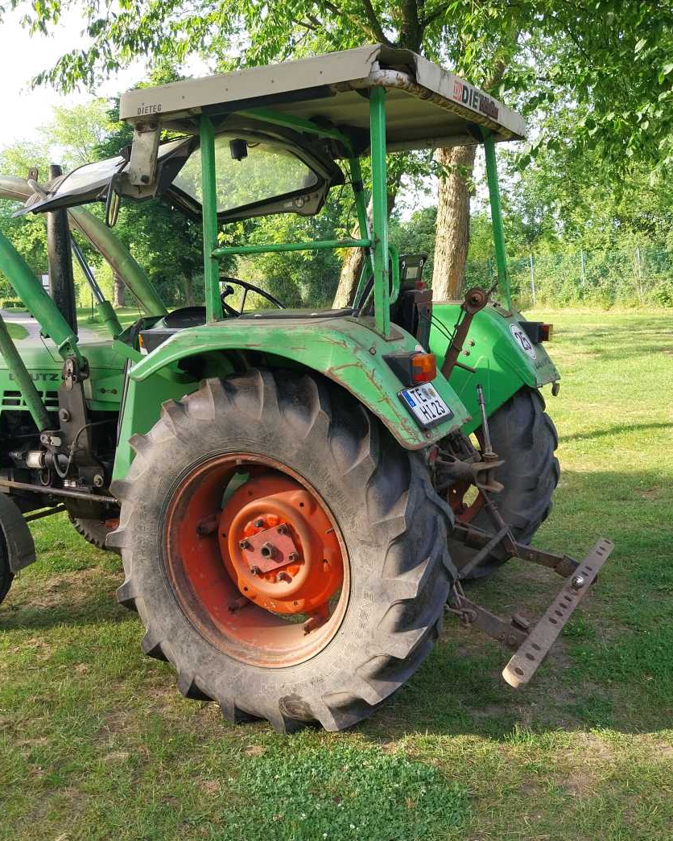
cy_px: 422
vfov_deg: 52.8
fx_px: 847
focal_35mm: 34
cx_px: 353
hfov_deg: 43.3
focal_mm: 4
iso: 32
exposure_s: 1/100
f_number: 1.8
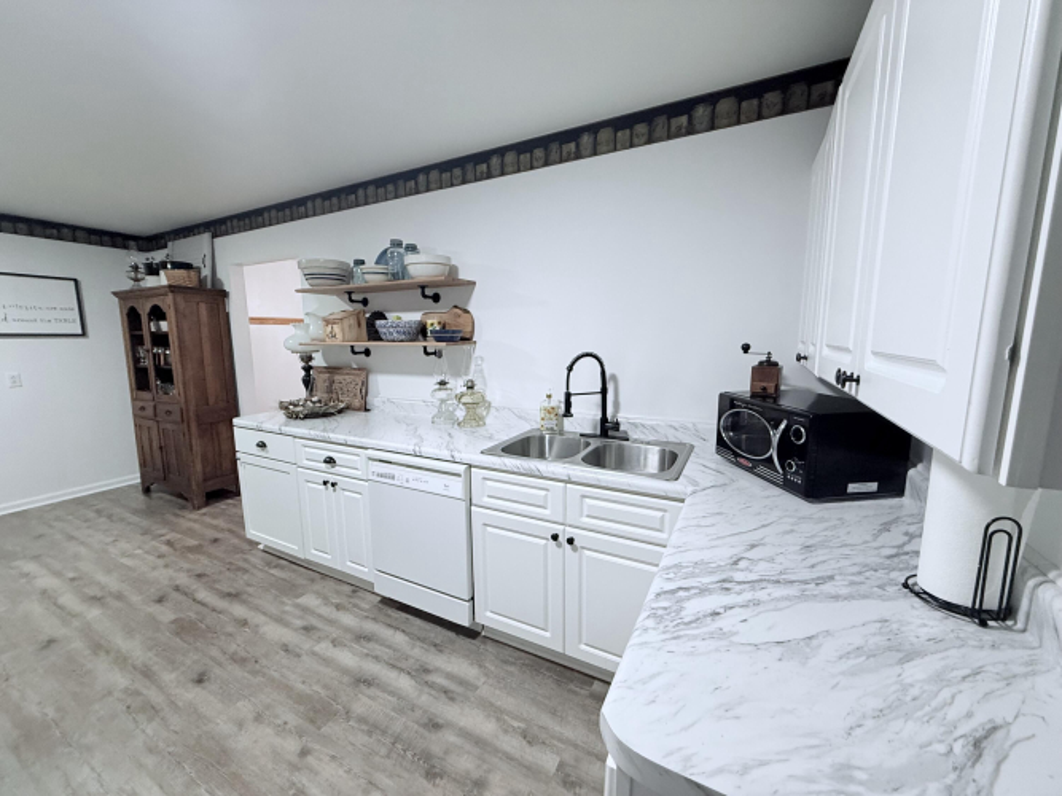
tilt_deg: -8.1
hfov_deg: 102.1
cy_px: 398
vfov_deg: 85.7
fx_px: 429
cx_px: 531
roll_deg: -0.3
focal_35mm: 14
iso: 200
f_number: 2.2
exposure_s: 1/60
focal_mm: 2.22
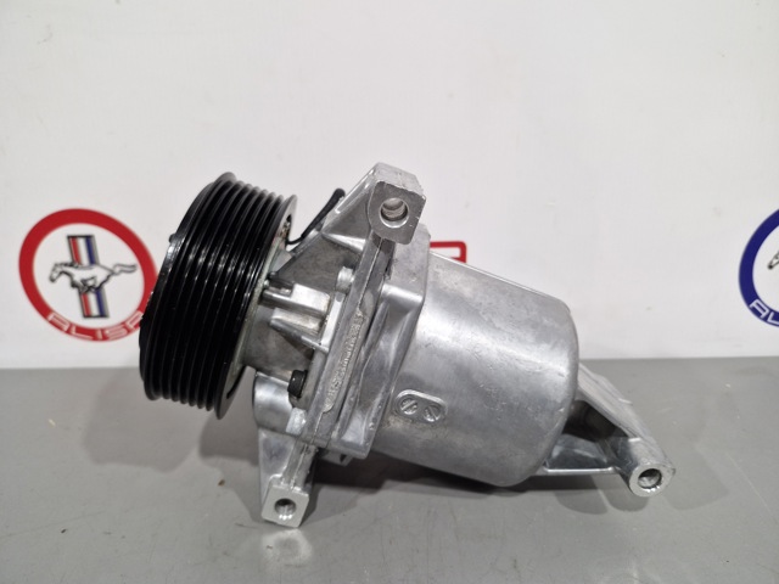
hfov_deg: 73.9
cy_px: 292
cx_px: 390
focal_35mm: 23
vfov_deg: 58.9
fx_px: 518
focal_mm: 5.54
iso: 50
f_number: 1.8
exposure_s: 1/100
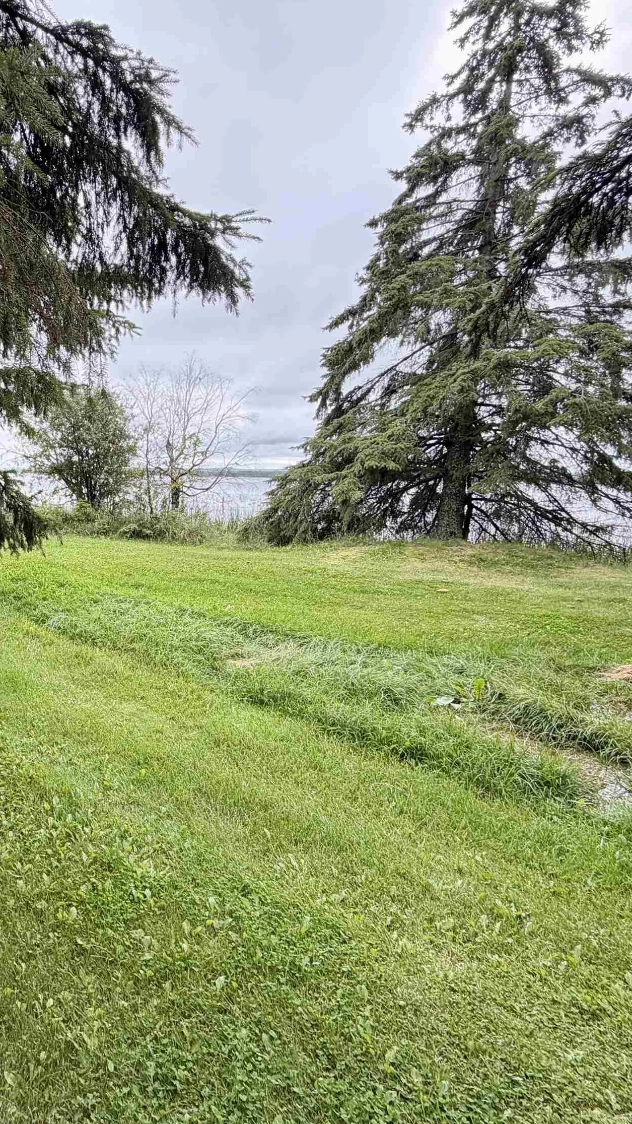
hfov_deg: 47.7
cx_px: 54
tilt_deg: -7.8
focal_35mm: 21
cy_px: 547
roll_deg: -1.5
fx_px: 626
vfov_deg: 83.8
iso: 50
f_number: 2.2
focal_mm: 2.22
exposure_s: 1/121
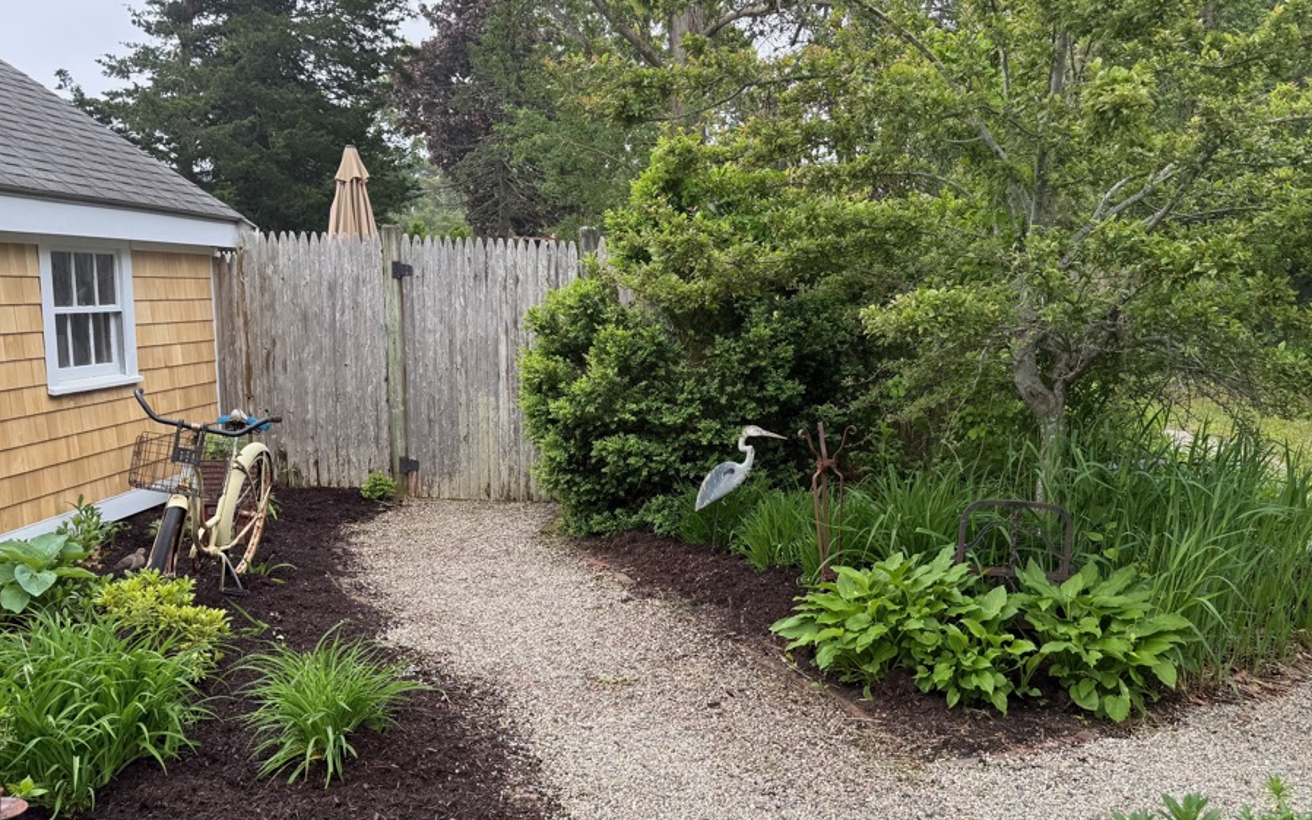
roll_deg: -0.3
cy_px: 471
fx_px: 1216
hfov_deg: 56.6
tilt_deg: -8.3
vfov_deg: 37.2
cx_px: 707
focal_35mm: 34
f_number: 1.78
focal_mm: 6.76
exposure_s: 1/232
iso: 80
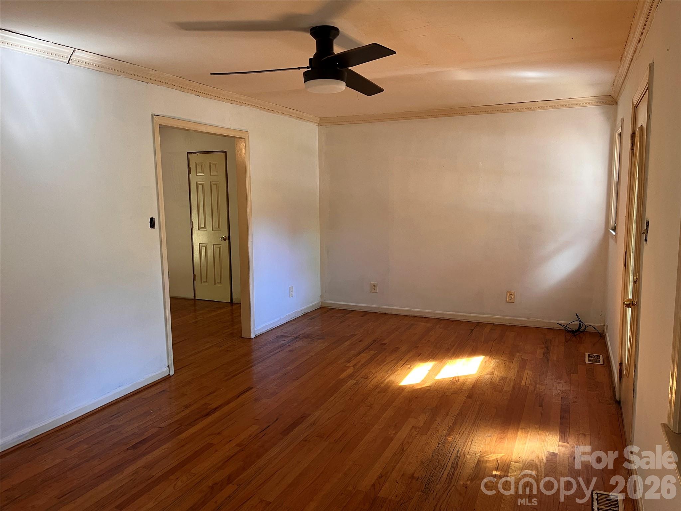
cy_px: 256
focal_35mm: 26
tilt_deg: -7.4
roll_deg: +0.6
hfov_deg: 67.3
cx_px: 340
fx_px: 511
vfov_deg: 53.1
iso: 125
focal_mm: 5.1
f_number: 1.6
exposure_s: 1/60
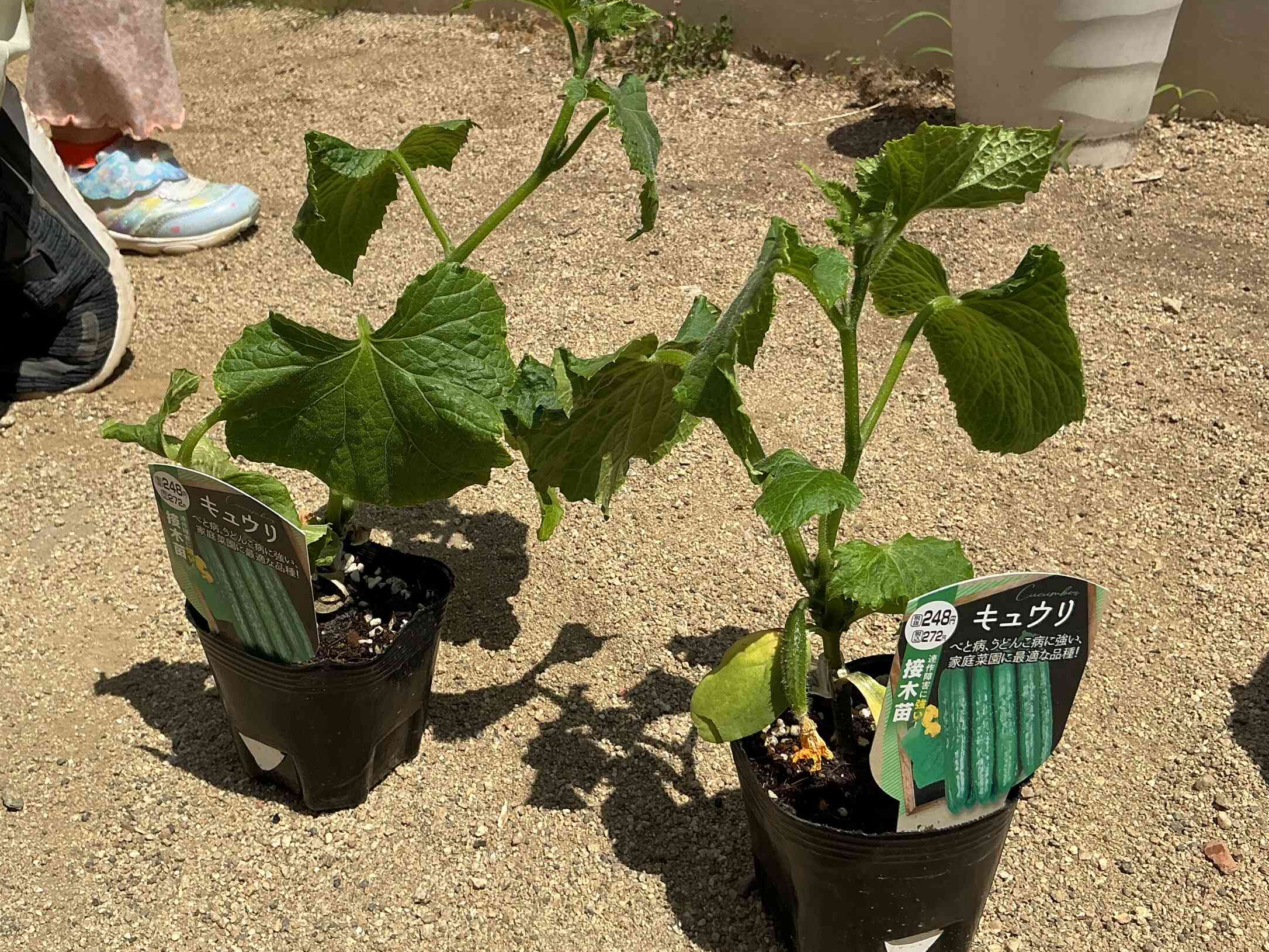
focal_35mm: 35
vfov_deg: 40.7
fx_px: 1283
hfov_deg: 52.6
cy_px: 430
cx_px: 607
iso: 25
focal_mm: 3
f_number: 1.8
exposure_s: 1/2801
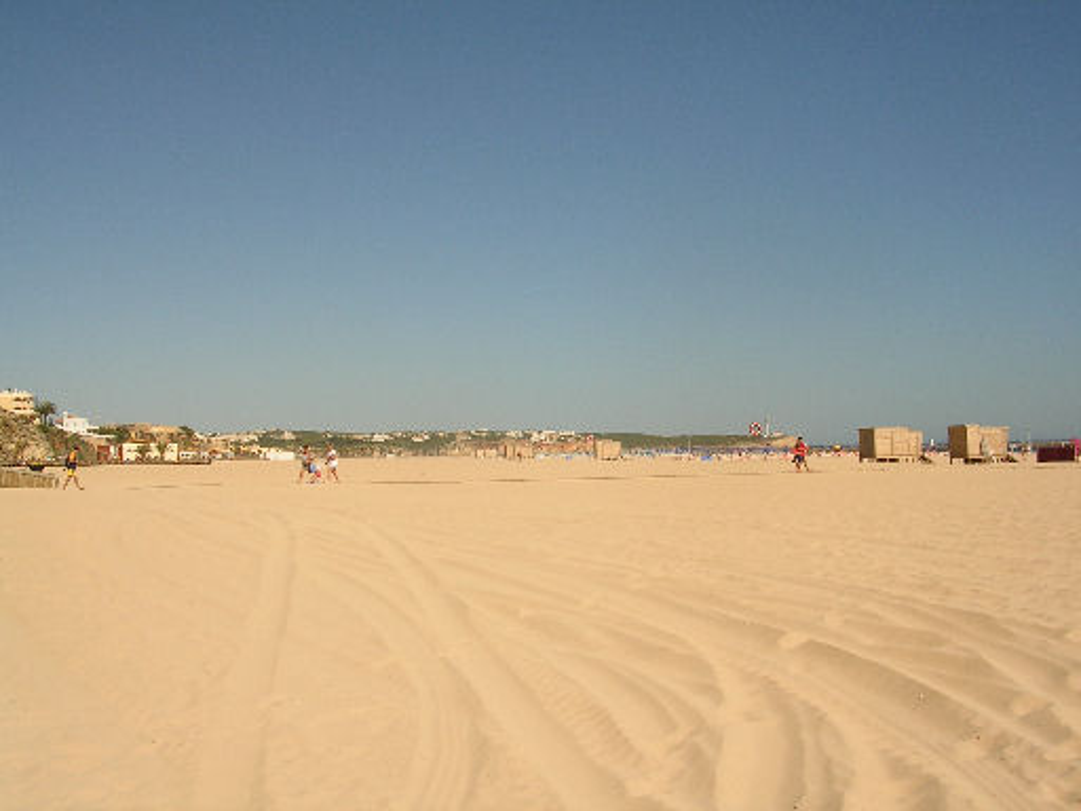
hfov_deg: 49.0
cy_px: 406
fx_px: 1187
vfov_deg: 37.7
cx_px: 540
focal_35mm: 38
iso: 50
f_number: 5.6
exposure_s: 1/490
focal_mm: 5.8
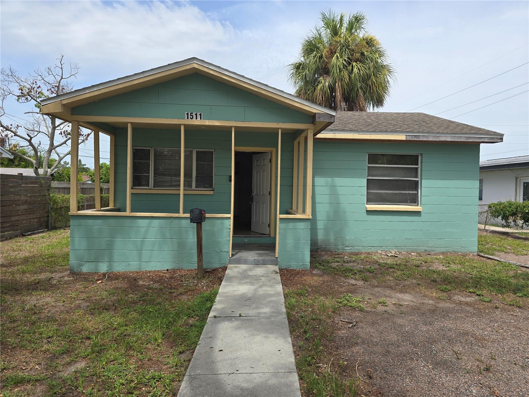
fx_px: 351
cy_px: 198
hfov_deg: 73.9
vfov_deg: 58.9
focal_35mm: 23
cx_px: 264
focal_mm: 6.3
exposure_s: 1/593
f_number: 1.7
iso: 12
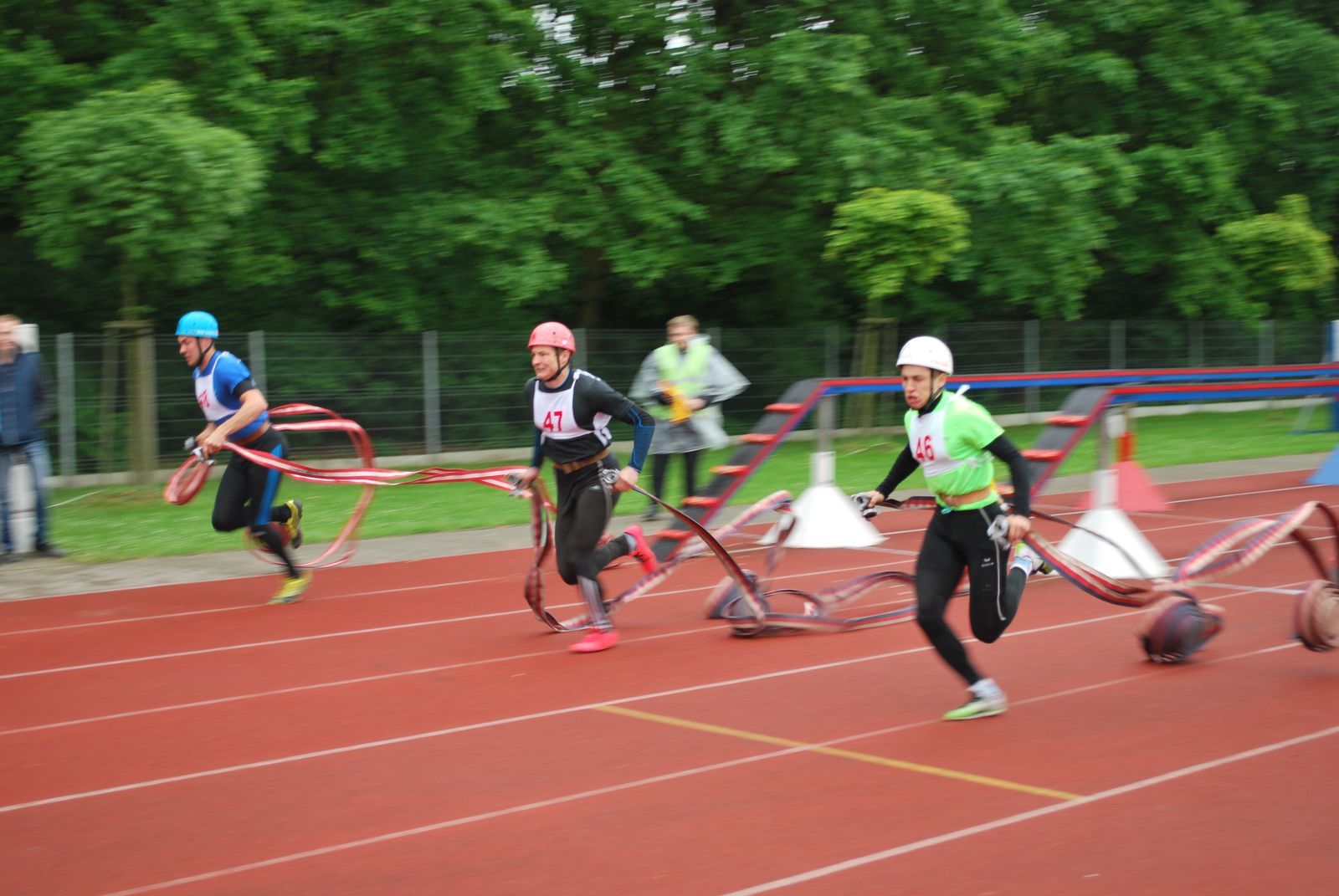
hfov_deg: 37.8
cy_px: 448
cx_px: 670
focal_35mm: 52
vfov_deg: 25.8
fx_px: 1955
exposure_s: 1/100
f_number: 5.3
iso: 200
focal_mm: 35
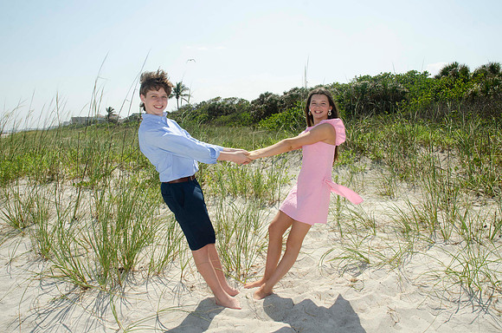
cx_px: 251
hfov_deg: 67.5
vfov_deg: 47.7
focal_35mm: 27
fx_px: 376
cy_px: 166
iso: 100
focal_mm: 18
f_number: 9
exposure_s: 1/250
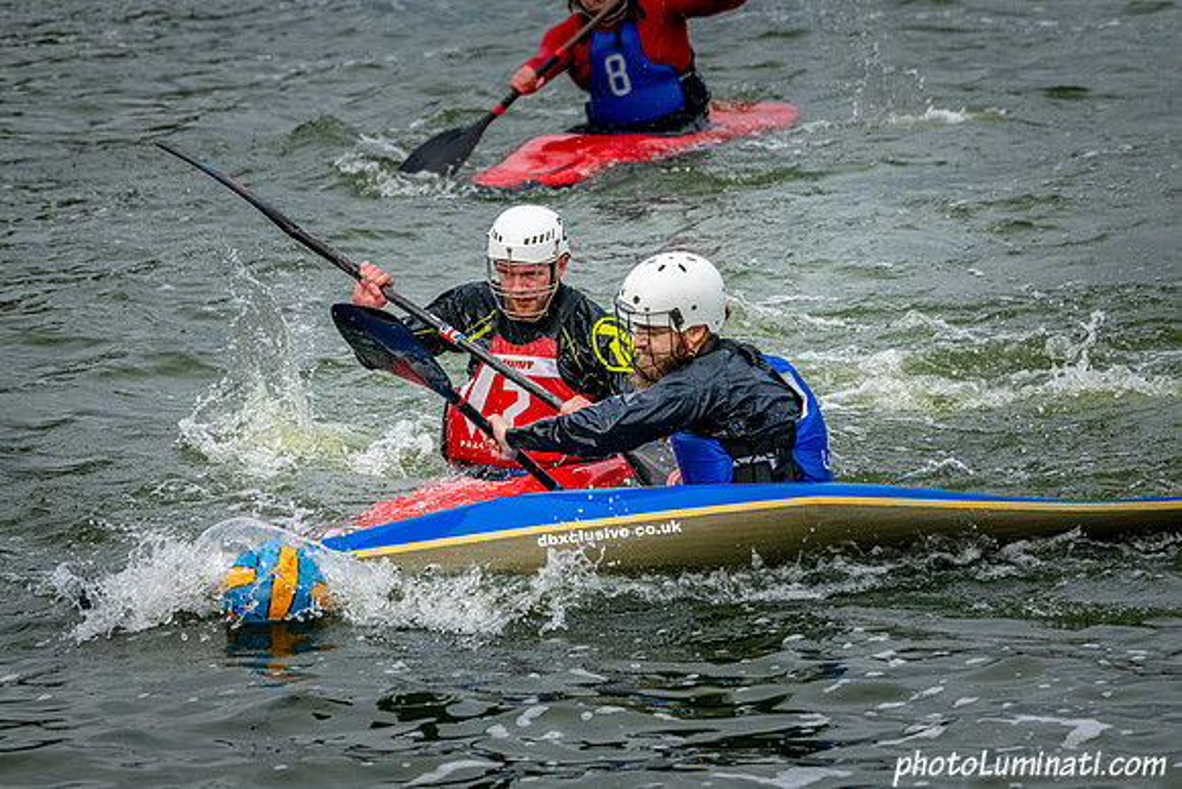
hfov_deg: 8.2
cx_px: 617
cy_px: 412
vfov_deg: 5.5
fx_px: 8222
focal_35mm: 250
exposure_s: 1/2000
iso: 3200
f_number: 8
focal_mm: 240
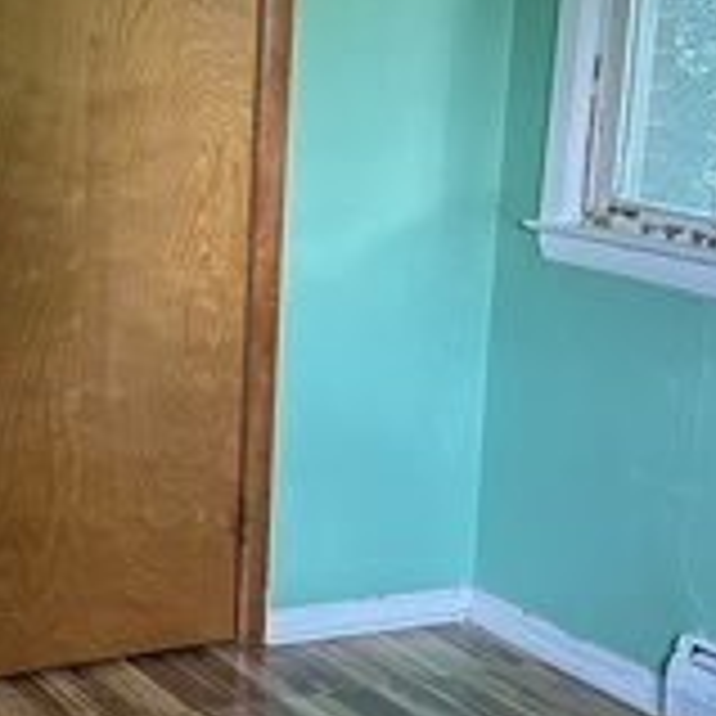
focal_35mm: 89
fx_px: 2083
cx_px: 63
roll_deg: -1.5
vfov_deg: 19.4
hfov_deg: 19.1
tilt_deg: -14.0
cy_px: 511
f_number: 1.78
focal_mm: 6.86
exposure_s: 1/60
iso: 400
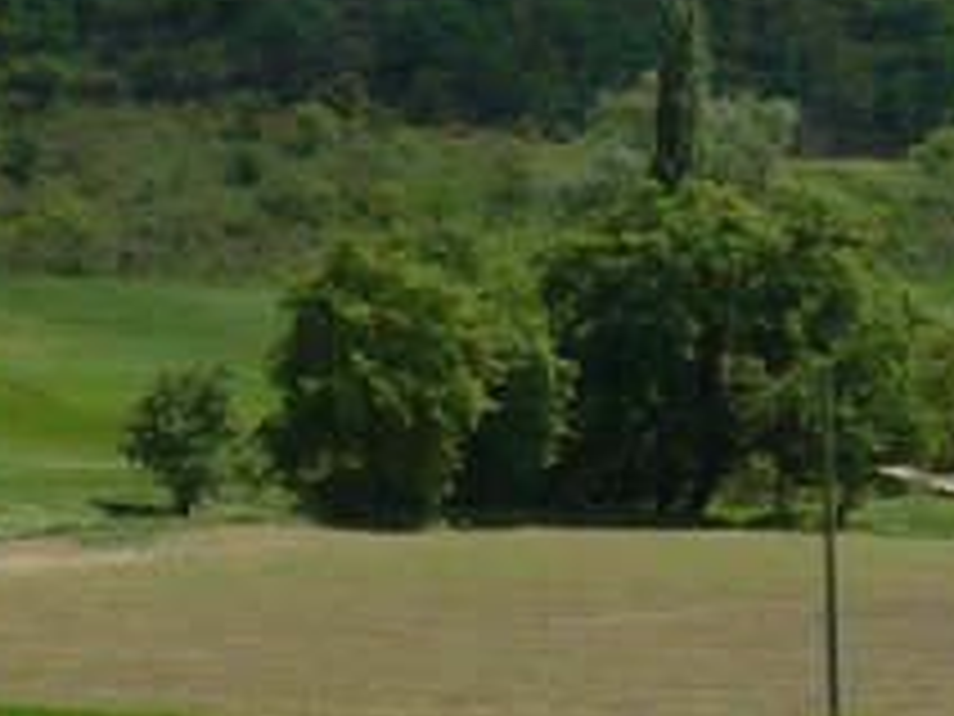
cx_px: 1521
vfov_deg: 7.0
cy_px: 432
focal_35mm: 213
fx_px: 5870
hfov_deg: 9.0
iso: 100
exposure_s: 1/400
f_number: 6.3
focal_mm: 6.1
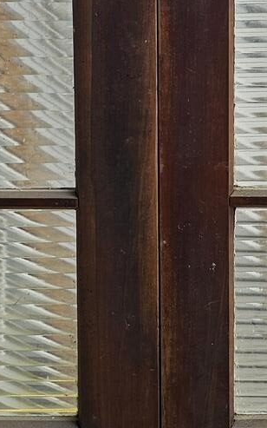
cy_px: 122
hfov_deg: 13.7
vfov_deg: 21.7
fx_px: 1106
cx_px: 184
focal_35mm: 95
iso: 16
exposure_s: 1/504
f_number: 1.7
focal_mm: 6.3
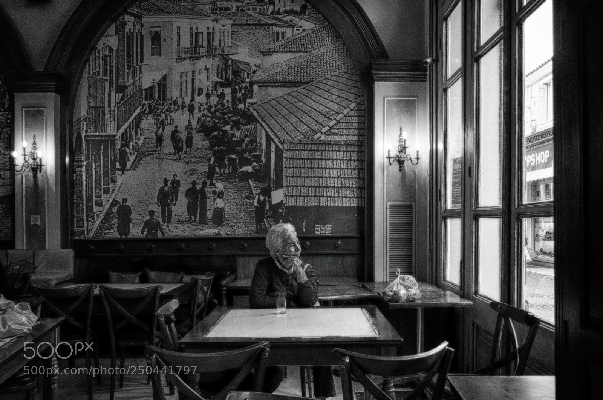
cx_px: 302
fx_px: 451
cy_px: 200
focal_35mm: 27
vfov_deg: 47.7
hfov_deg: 67.5
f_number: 5
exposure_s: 1/100
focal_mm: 18
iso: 640
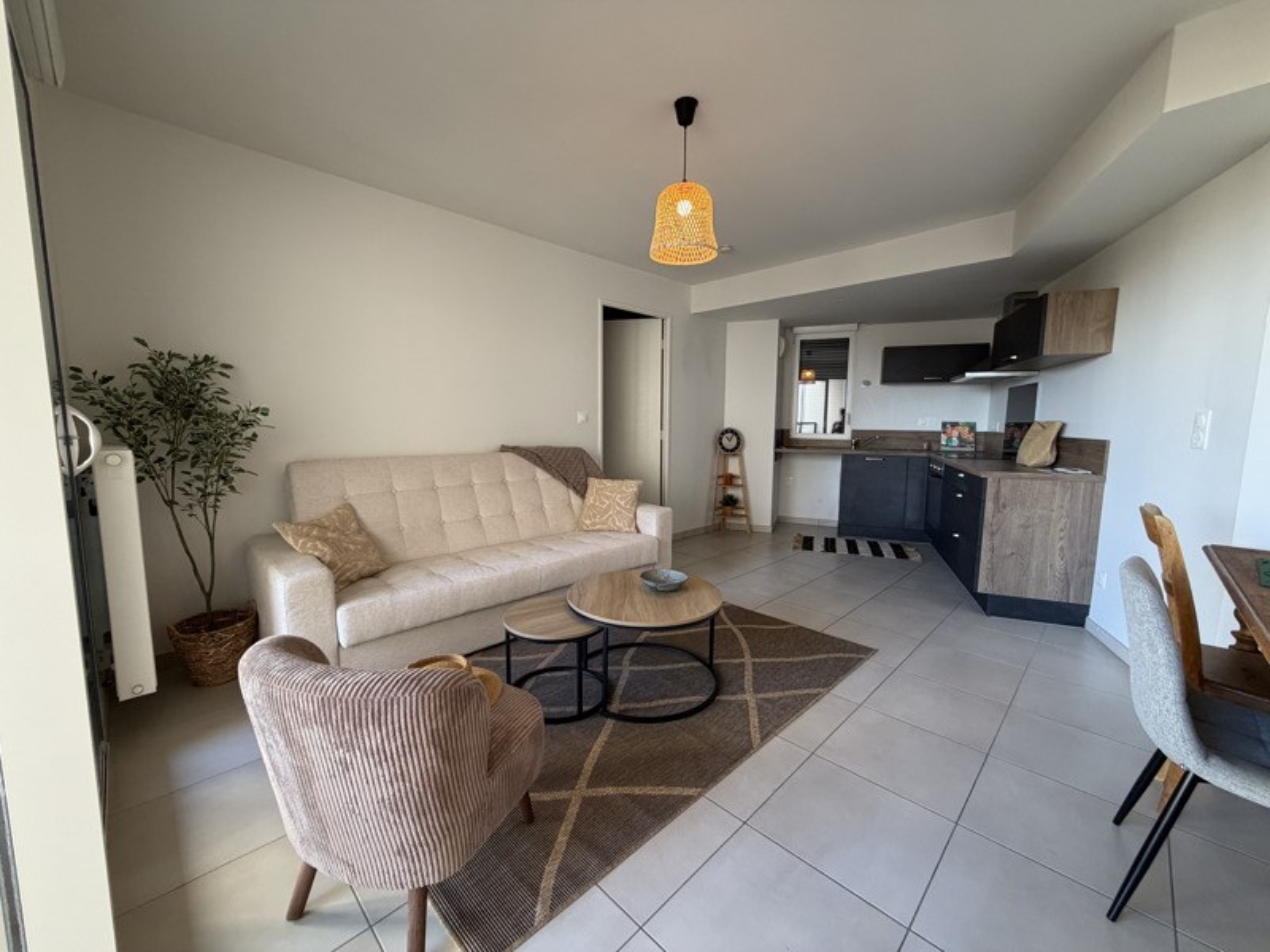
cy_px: 476
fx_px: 514
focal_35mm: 14
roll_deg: -0.3
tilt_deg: -6.9
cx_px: 635
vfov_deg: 85.7
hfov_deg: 102.1
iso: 250
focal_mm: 2.22
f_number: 2.2
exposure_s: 1/100
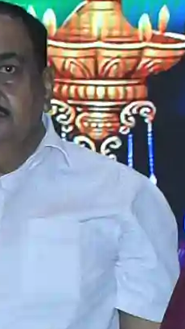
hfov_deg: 4.0
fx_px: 2521
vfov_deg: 7.4
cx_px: -538
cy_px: 428
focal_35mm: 289
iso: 1000
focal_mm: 18
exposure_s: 1/125
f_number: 5.6
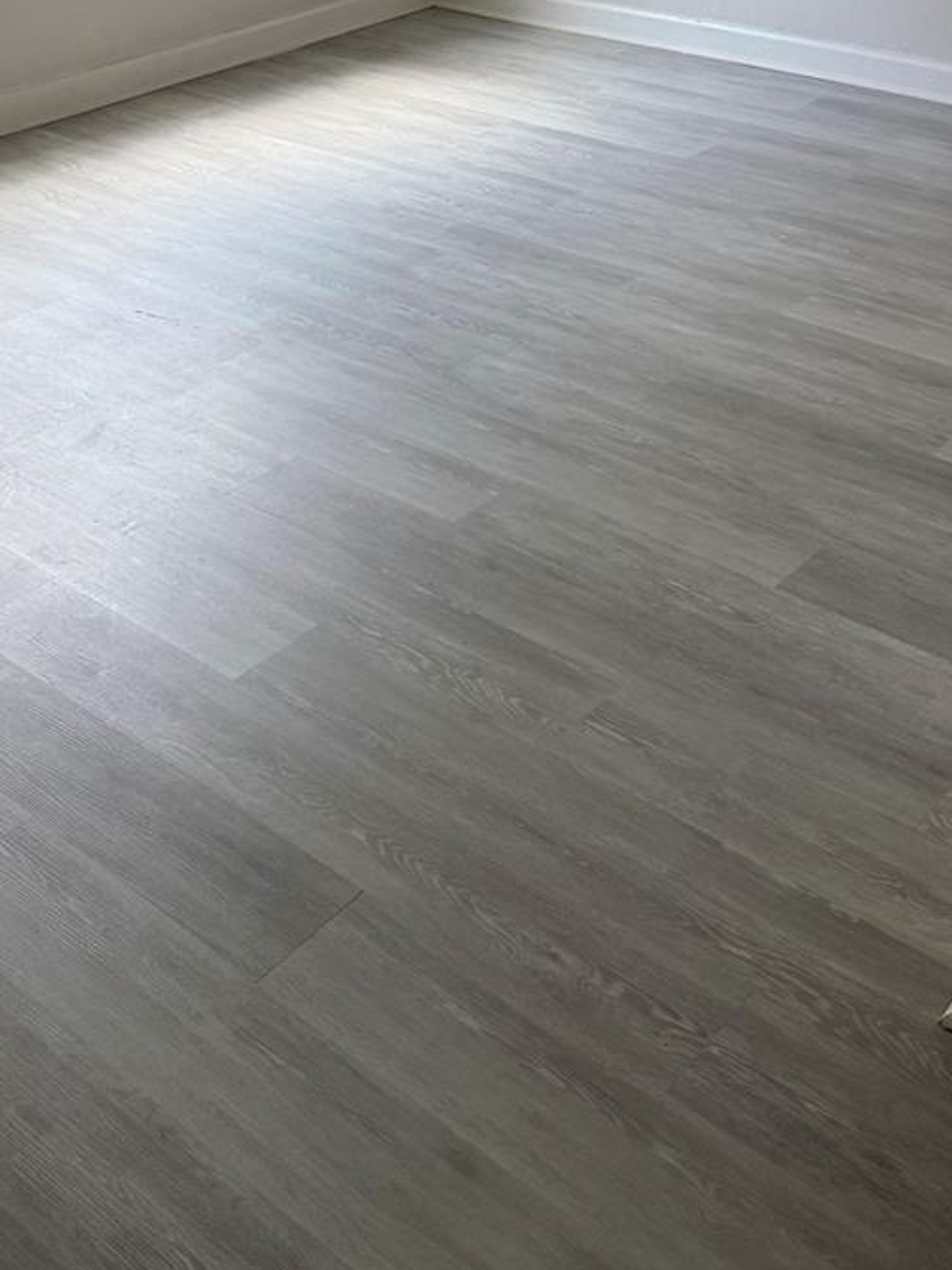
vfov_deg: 43.3
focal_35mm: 43
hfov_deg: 33.2
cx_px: 292
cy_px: 432
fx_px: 1578
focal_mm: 6.76
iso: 200
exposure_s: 1/117
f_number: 1.78
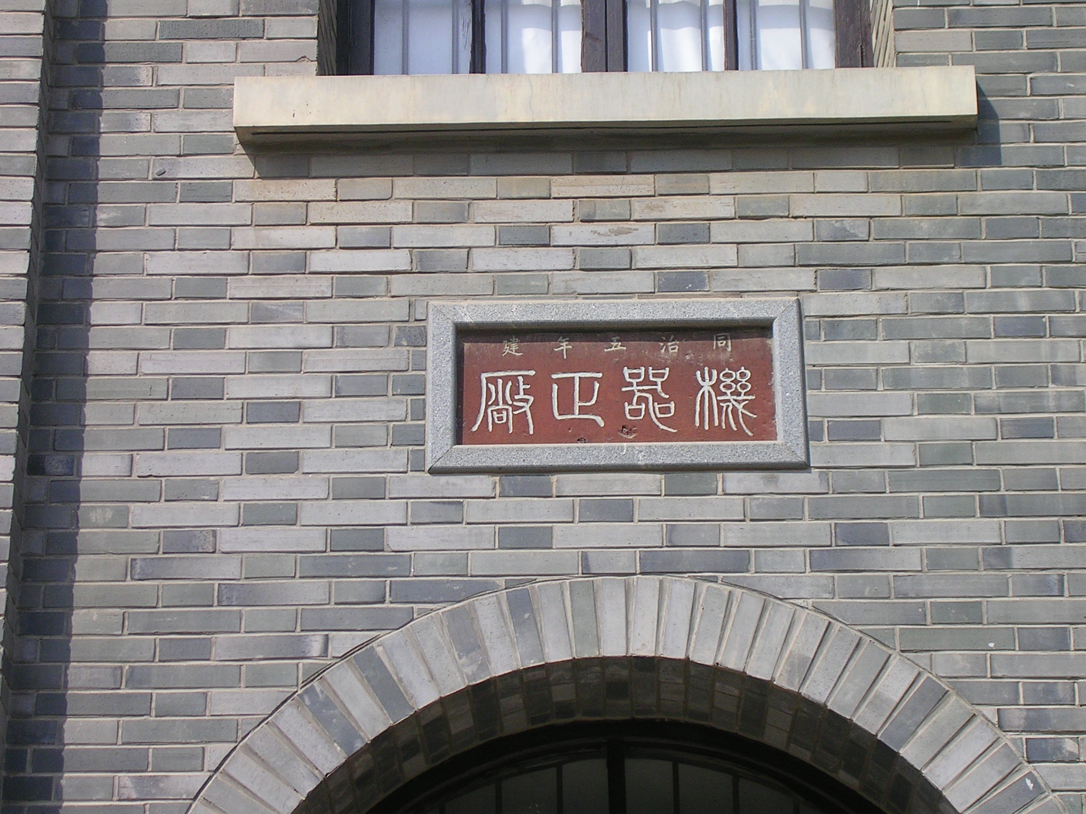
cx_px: 543
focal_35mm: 100
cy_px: 407
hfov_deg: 19.6
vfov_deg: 14.8
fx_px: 3137
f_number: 4.5
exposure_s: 1/433
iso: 50
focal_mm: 15.2
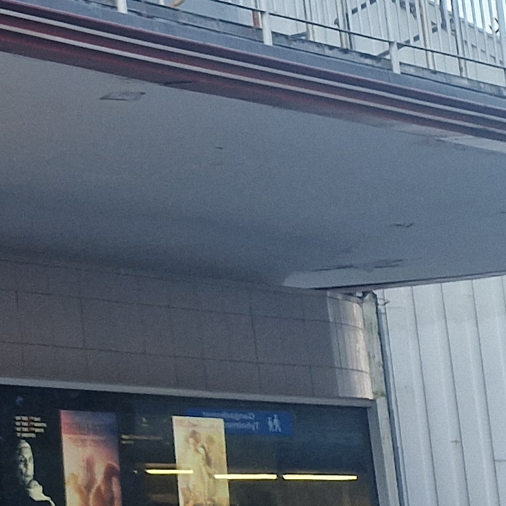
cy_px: 108
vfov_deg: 15.6
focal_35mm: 111
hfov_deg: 11.6
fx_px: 1836
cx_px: -845
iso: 160
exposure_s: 1/100
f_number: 1.8
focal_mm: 5.4
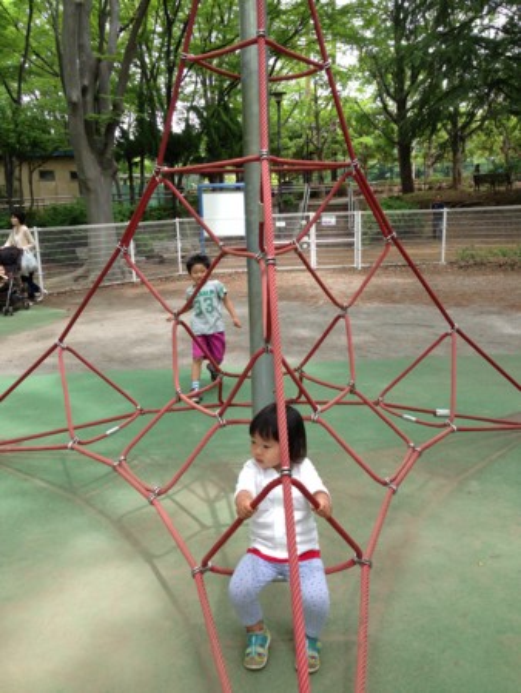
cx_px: 260
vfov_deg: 55.3
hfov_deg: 43.0
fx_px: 662
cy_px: 346
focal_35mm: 33
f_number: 2.4
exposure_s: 1/156
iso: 50
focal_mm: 4.13
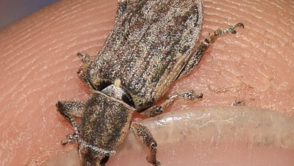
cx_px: 147
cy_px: 85
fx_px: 1723
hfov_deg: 9.8
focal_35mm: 221
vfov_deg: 5.5
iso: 100
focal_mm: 140
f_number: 13
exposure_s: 1/160
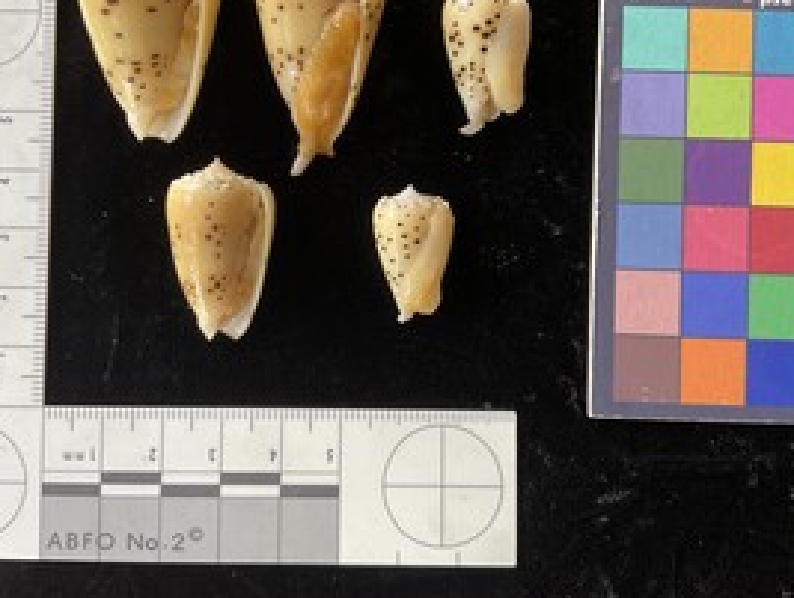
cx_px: 393
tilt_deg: -88.0
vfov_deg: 37.6
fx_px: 873
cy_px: 231
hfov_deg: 48.9
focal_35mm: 38
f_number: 1.8
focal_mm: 3
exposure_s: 1/60
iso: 50
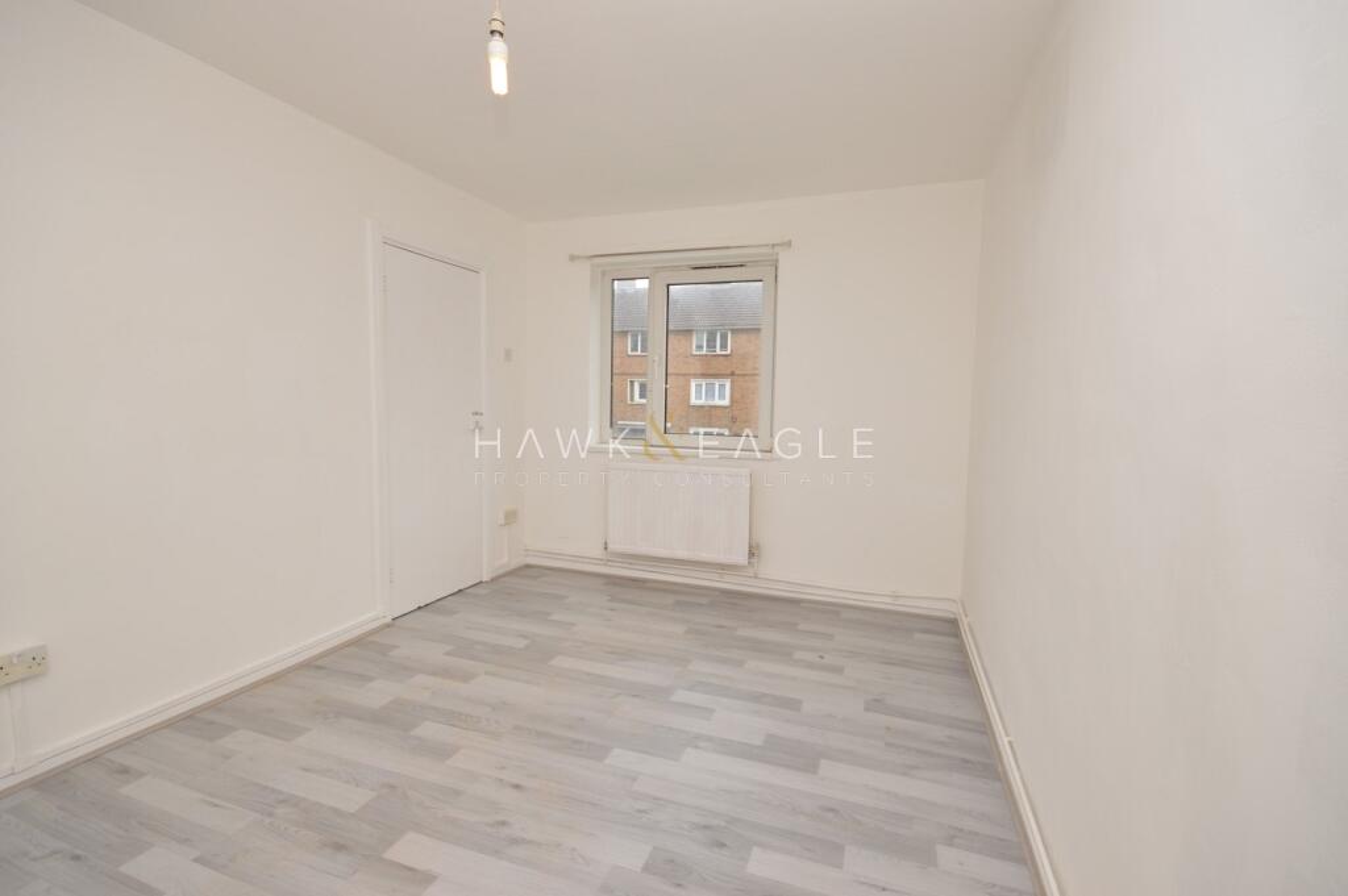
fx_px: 561
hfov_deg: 100.4
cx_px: 674
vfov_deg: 77.2
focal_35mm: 15
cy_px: 448
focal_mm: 10
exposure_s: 1/60
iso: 100
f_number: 8
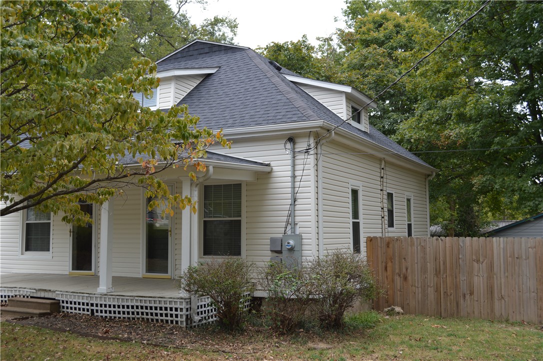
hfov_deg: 49.6
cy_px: 180
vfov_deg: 34.1
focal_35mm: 39
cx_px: 272
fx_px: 588
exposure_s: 1/125
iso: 100
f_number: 5.6
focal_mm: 26
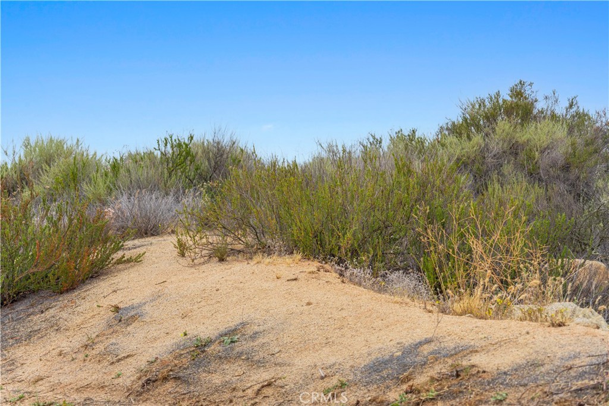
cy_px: 203
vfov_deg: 11.5
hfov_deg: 17.2
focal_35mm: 119
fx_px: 2013
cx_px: 304
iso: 100
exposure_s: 1/320
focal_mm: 119
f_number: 6.3
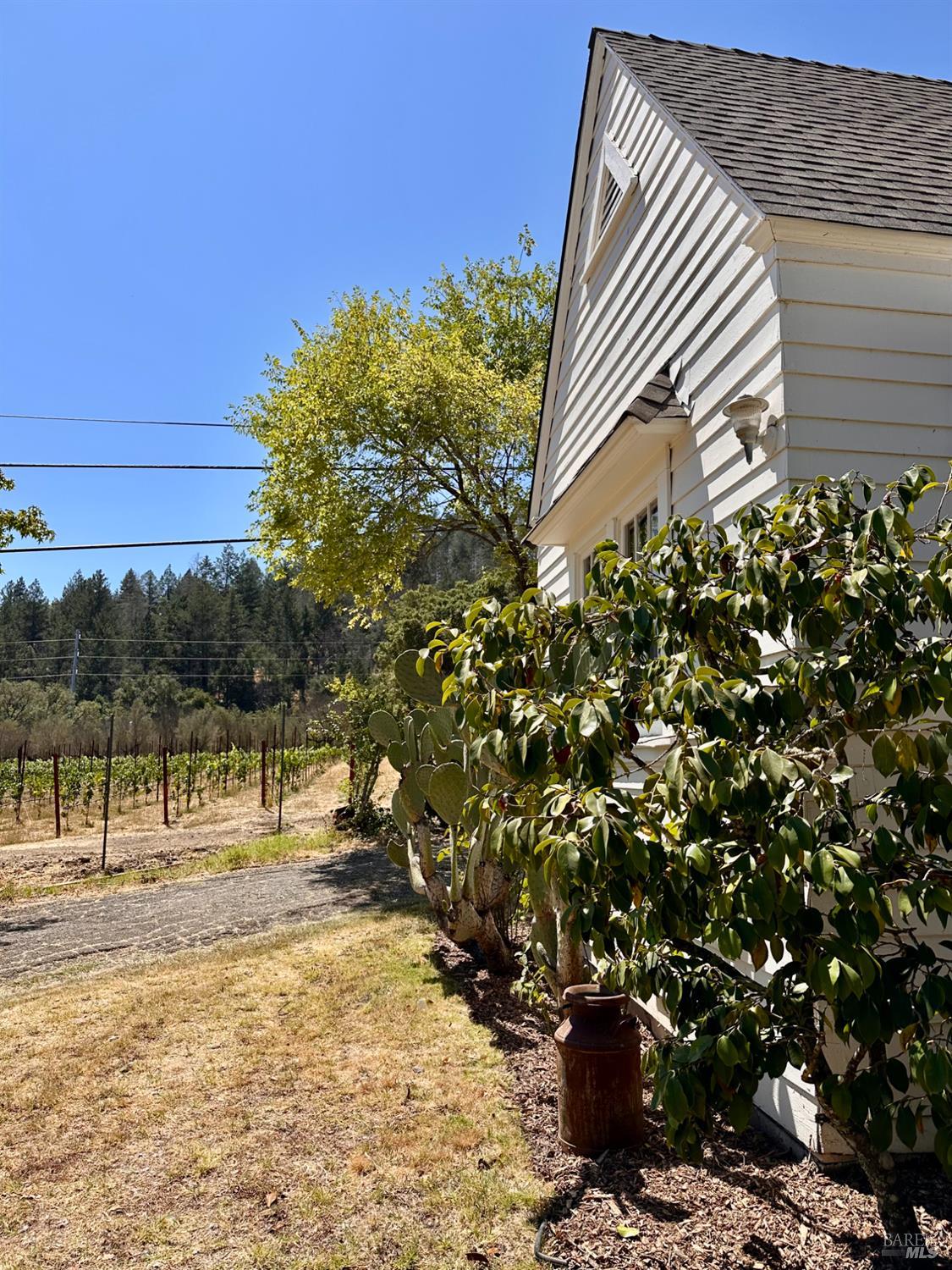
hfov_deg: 56.8
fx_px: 880
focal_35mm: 24
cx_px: 476
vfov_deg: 71.6
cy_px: 635
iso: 80
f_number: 1.78
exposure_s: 1/4348
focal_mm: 6.86
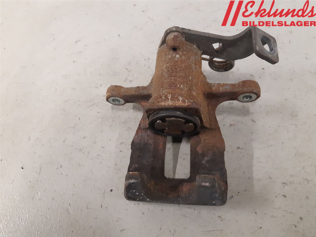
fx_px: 237
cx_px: 158
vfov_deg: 53.1
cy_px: 118
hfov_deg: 67.3
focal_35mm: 26
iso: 320
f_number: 1.7
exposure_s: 1/50
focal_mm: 3.93
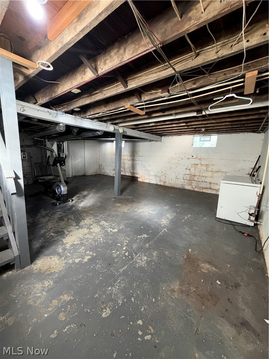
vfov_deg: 102.1
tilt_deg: -8.2
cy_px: 180
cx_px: 134
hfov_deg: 85.7
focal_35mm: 14
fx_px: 145
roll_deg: -2.2
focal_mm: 2.22
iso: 640
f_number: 2.2
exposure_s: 1/60
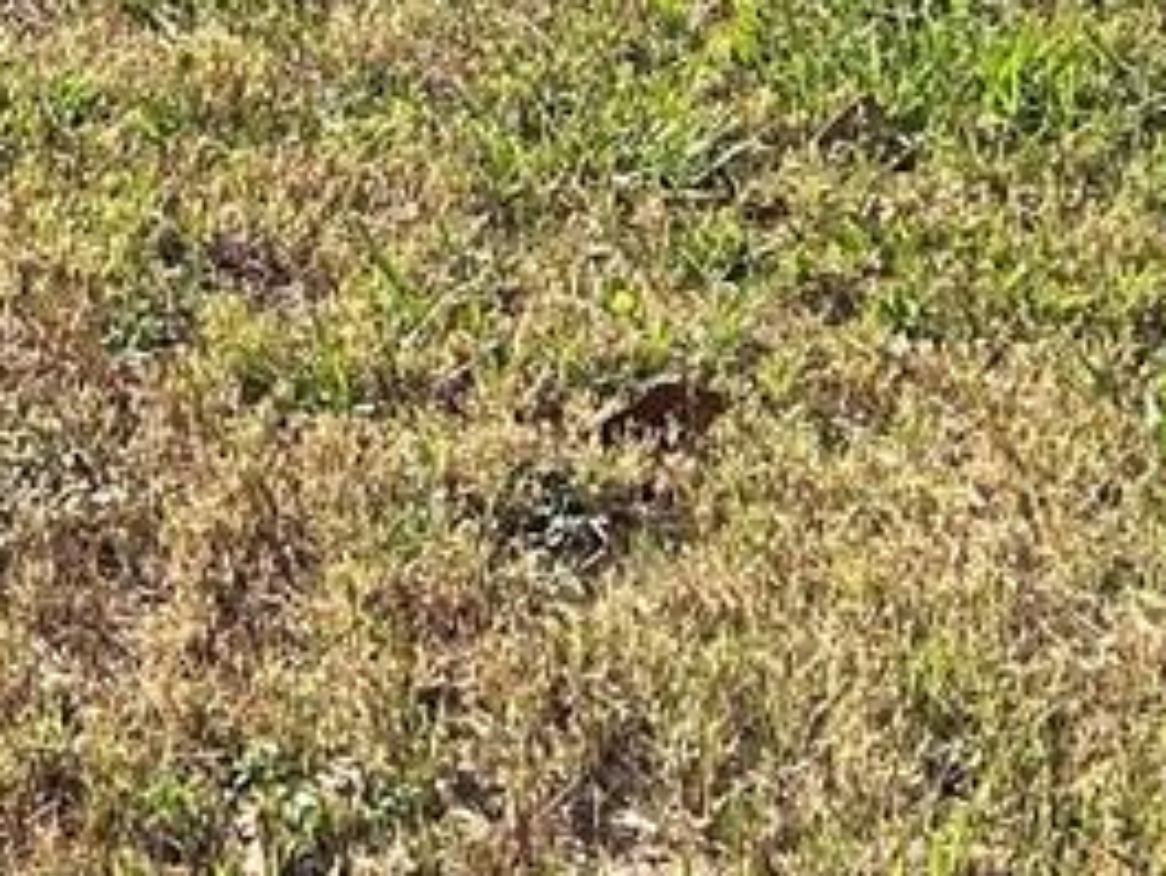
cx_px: -246
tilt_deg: -2.2
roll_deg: +0.3
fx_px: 5291
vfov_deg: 8.9
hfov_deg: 12.3
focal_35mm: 157
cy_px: -889
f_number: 1.5
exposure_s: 1/1808
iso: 50
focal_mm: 5.7
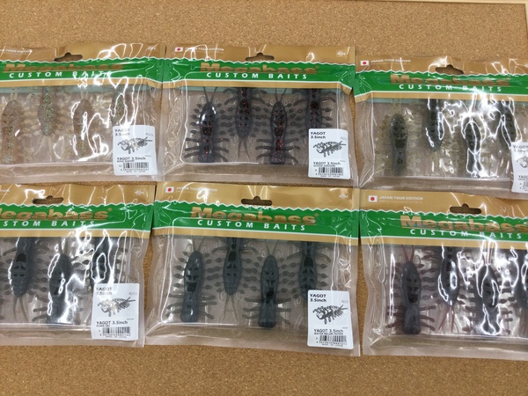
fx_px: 473
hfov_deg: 58.4
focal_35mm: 31
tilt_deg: -75.9
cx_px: 264
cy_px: 198
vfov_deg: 45.4
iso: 25
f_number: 2.4
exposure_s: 1/40
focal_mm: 3.3
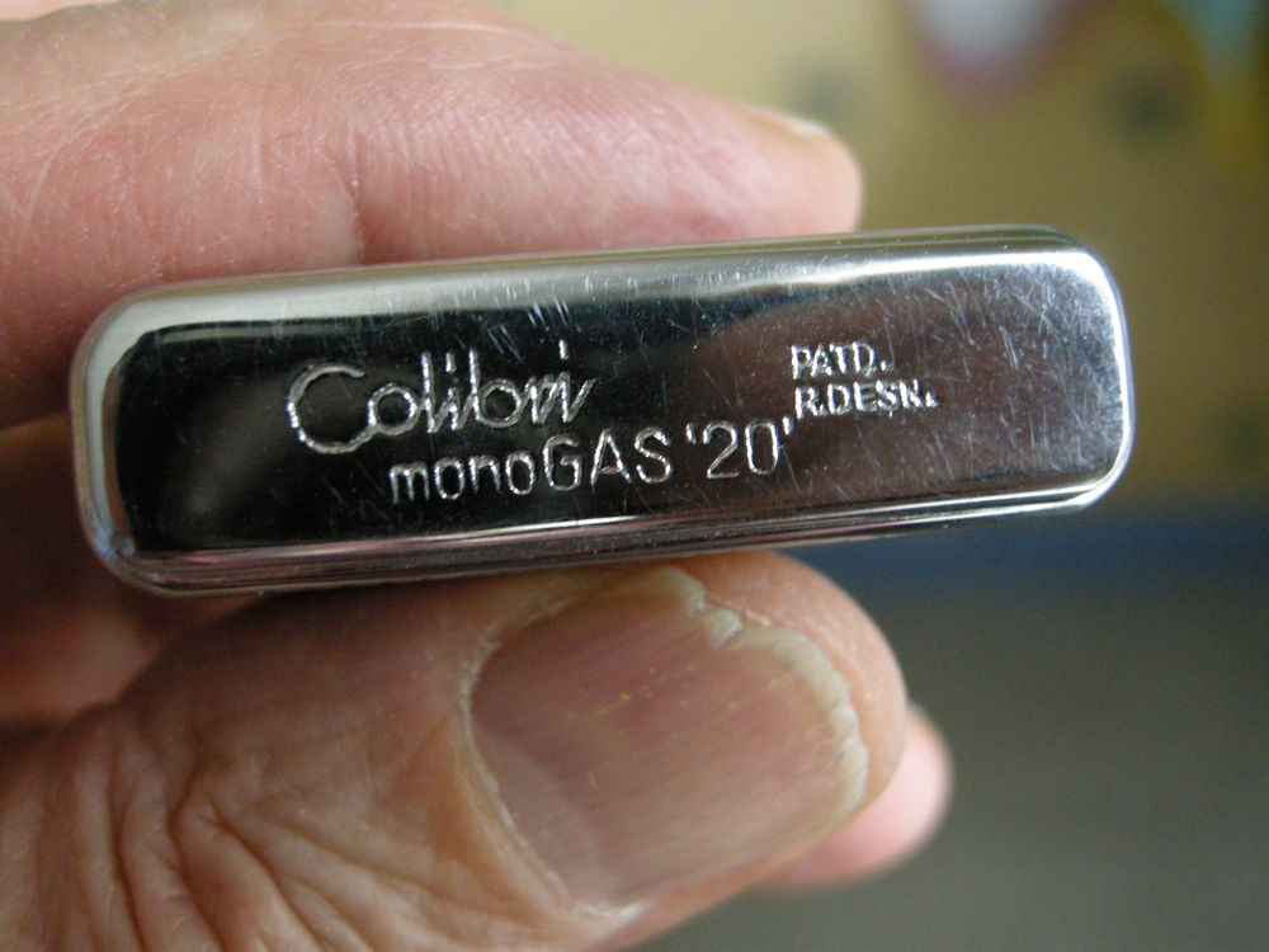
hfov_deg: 40.4
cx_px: 634
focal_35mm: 47
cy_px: 476
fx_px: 1723
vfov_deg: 30.9
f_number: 3.1
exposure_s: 1/27.3
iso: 400
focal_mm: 10.1
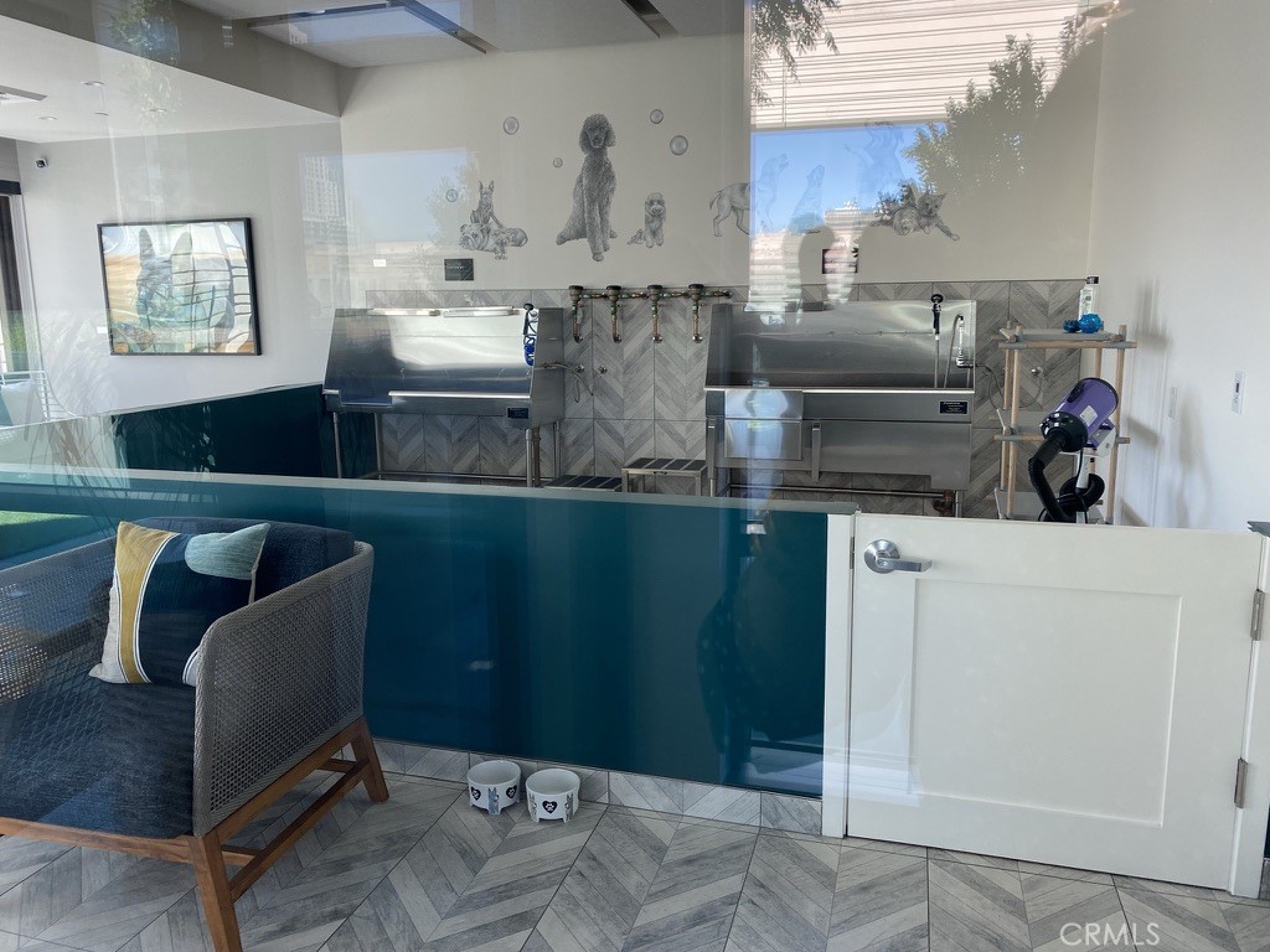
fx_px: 954
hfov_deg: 67.3
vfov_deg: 53.1
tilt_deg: -9.7
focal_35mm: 26
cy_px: 476
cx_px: 635
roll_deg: -0.3
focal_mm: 4.25
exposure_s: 1/120
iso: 80
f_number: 1.8
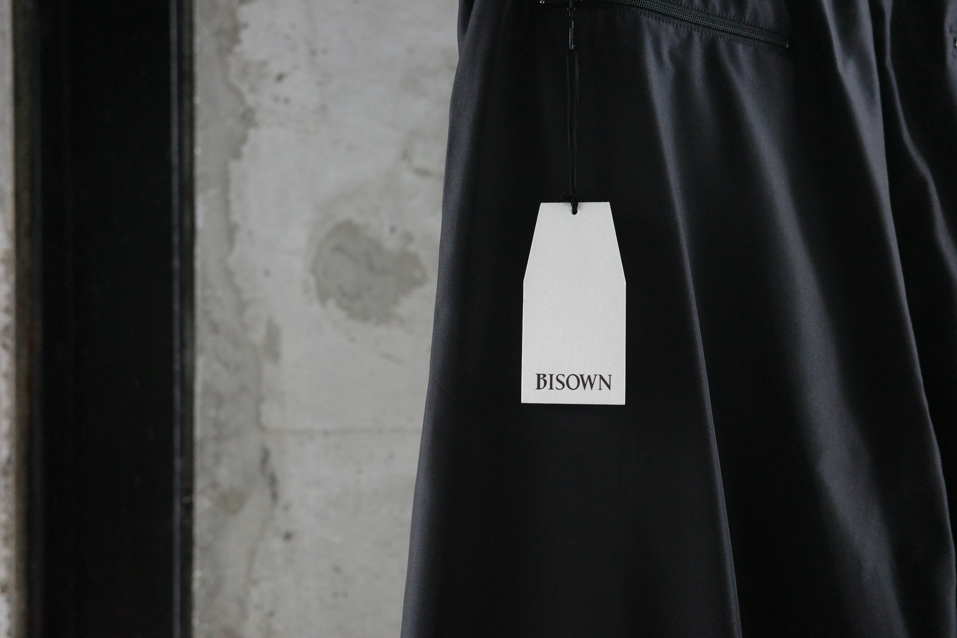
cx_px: 478
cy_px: 319
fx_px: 1063
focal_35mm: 40
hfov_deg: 48.5
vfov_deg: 33.4
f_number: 3.2
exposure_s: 1/160
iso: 3200
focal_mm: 26
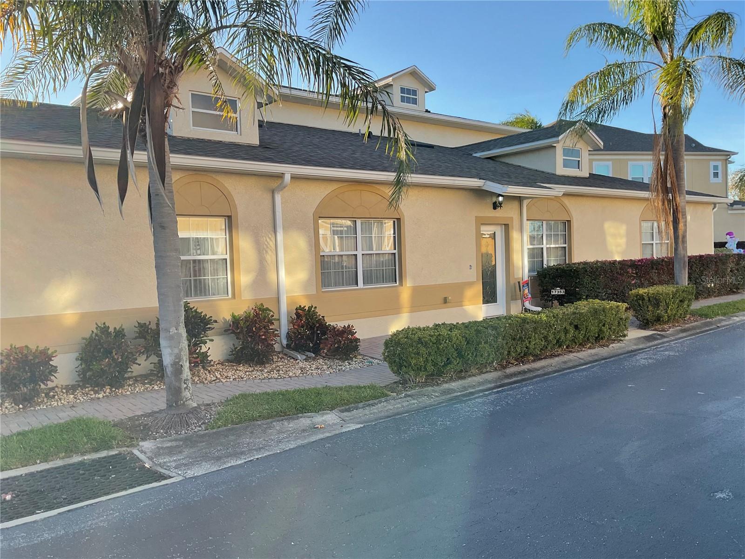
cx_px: 372
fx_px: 624
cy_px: 280
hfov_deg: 61.7
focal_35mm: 29
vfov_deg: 48.2
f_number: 1.8
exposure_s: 1/509
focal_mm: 3
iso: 16
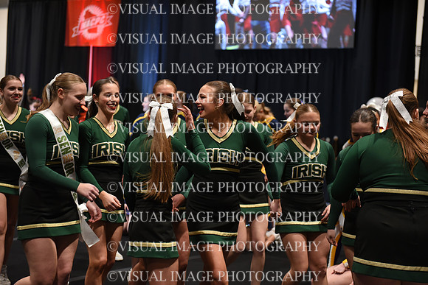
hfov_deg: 28.8
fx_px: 832
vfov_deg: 19.5
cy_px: 142
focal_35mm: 70
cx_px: 214
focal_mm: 70
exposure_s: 1/200
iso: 1600
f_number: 2.8
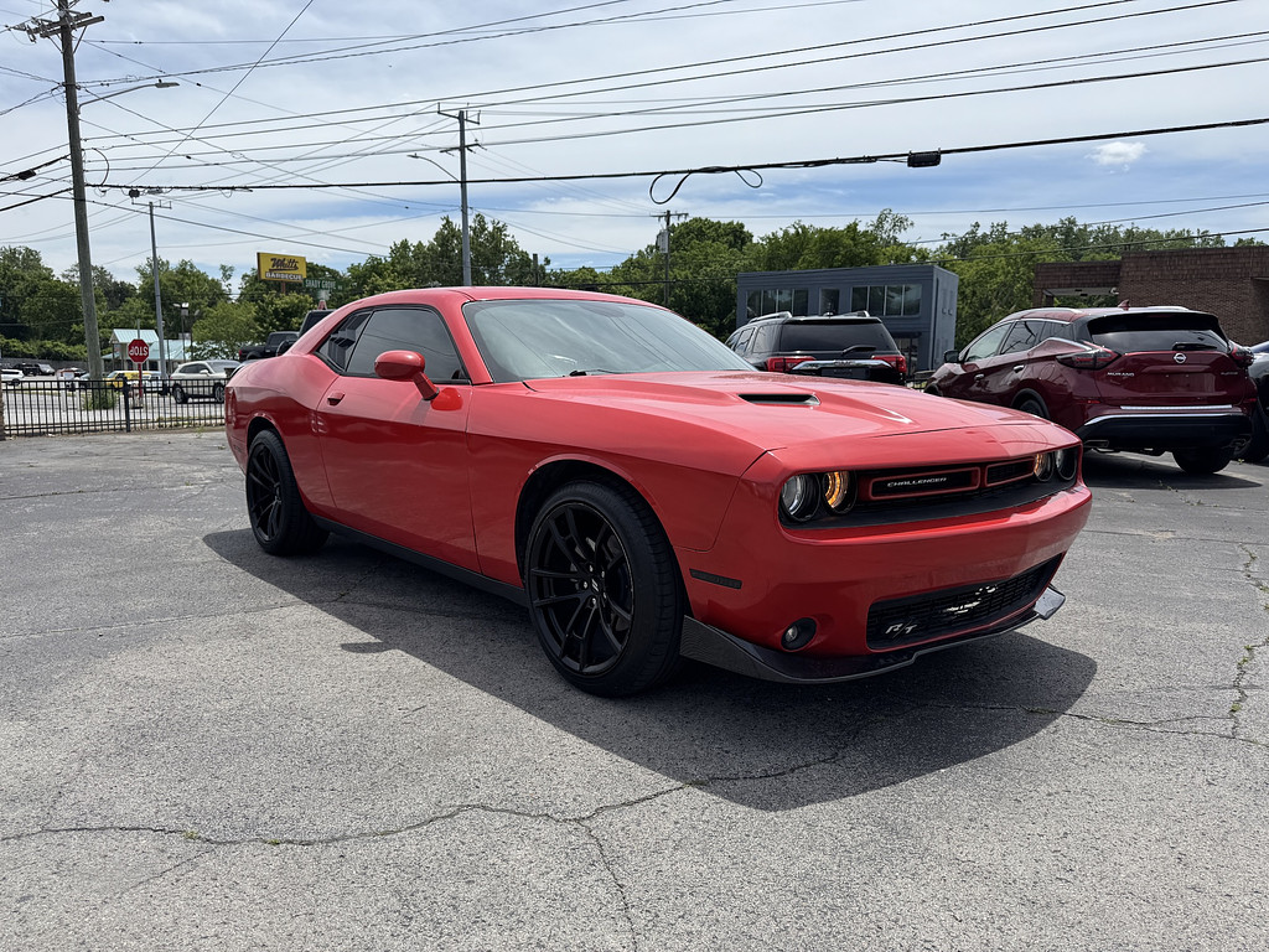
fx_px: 880
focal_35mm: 24
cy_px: 476
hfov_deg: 71.6
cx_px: 634
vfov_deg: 56.8
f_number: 1.78
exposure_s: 1/5348
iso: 80
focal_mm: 6.76
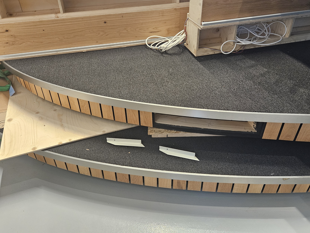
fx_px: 251
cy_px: 104
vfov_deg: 49.7
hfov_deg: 63.4
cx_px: 160
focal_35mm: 28
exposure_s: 1/33
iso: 640
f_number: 1.8
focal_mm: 5.4
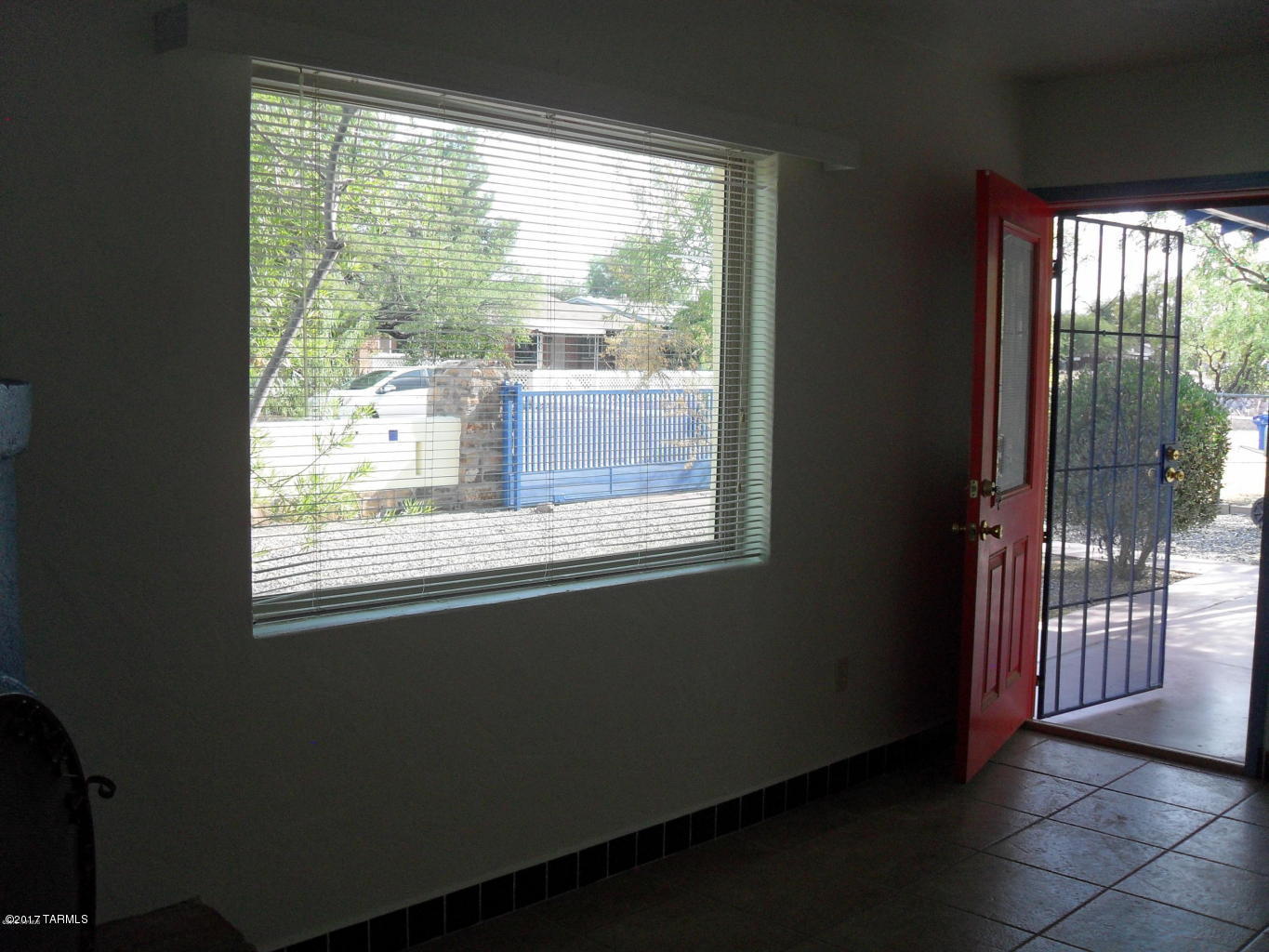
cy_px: 476
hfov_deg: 52.6
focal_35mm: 35
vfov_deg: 40.7
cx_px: 634
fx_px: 1283
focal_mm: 6.2
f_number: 2.8
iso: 100
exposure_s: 1/125
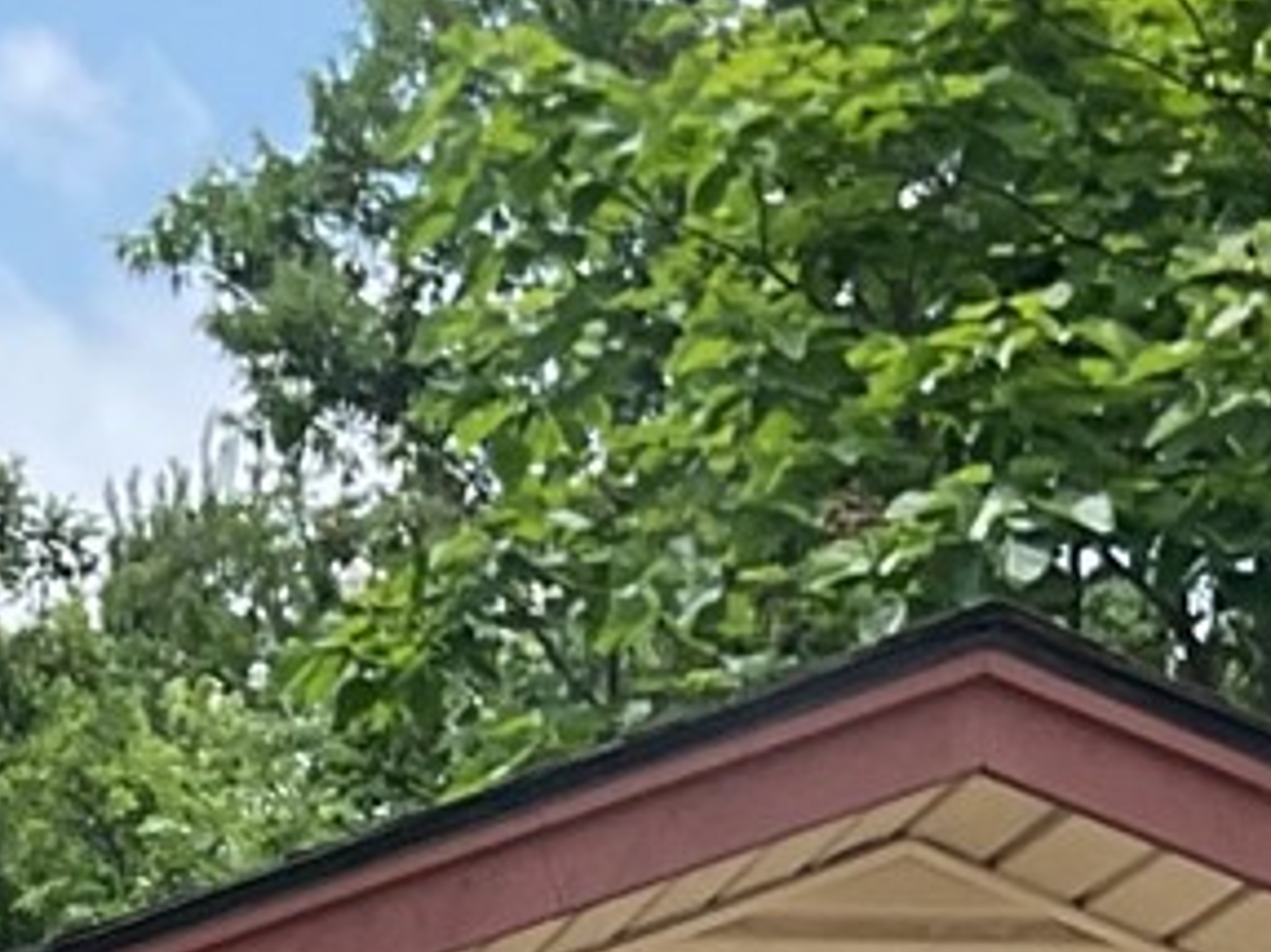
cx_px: -487
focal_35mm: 207
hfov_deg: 9.4
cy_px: 2759
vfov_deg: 6.6
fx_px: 7597
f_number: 1.8
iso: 16
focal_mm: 3
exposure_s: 1/883
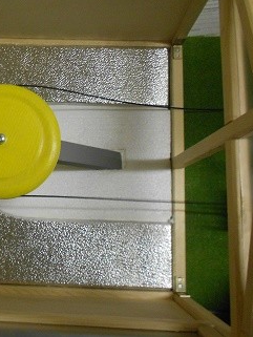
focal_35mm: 35
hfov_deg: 39.5
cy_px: 169
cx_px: 61
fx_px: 341
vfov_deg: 52.6
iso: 400
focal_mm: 4.6
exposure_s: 1/20
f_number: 3.2
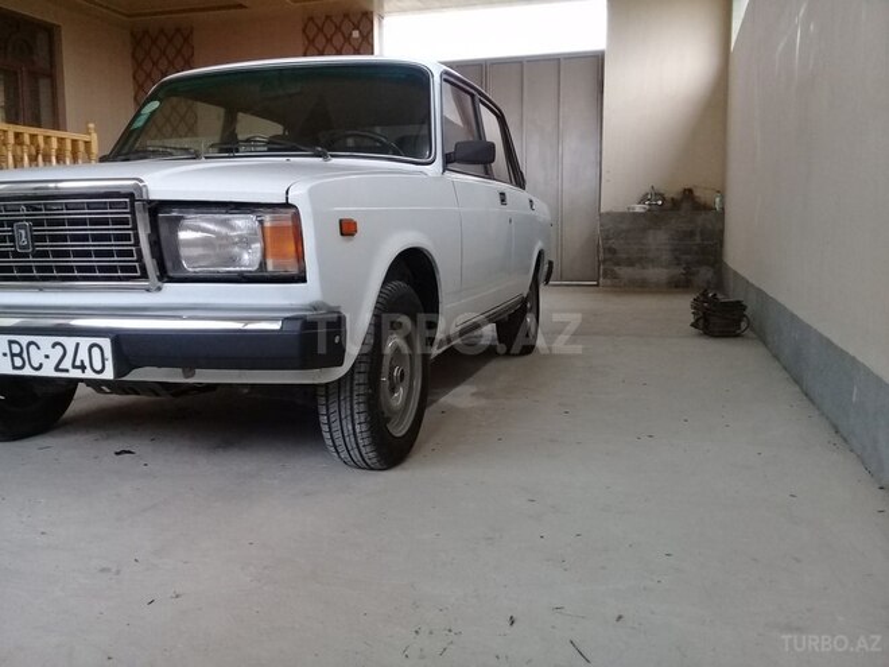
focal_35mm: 31
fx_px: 796
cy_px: 334
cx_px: 444
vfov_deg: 45.4
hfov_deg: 58.4
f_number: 2.2
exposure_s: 1/33
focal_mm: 3.3
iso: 160
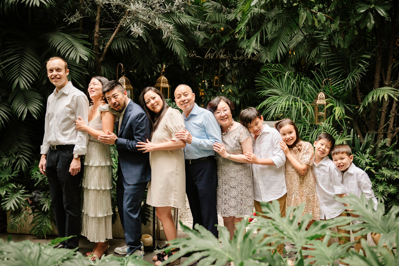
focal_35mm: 40
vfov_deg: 33.4
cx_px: 200
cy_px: 133
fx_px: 443
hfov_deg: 48.4
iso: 1250
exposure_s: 1/200
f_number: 2.8
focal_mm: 40
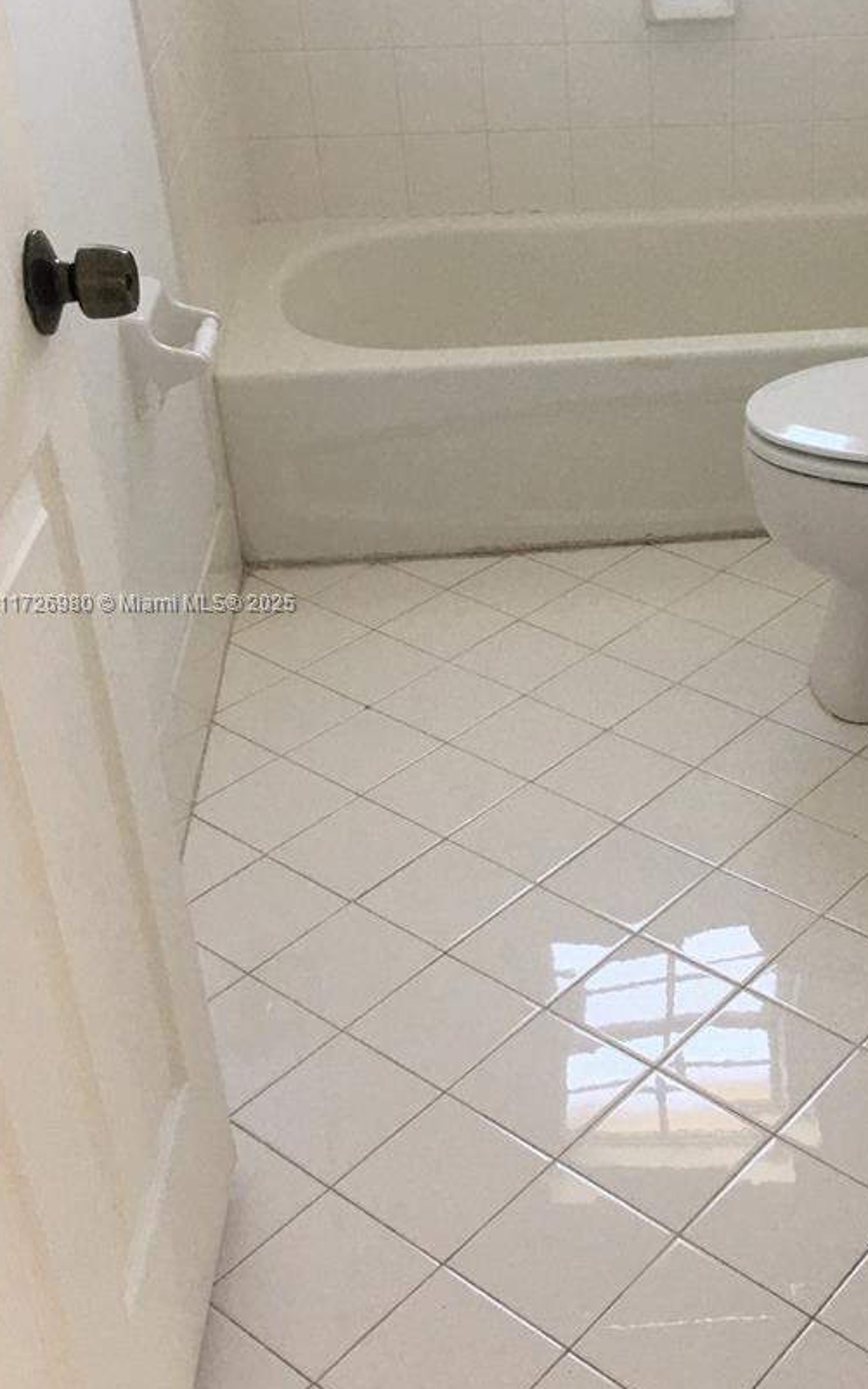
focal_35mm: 46
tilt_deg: -28.4
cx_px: 757
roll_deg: +1.0
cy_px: 604
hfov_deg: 27.1
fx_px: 1742
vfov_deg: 43.4
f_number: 2.2
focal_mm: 4.15
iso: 25
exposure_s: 1/30
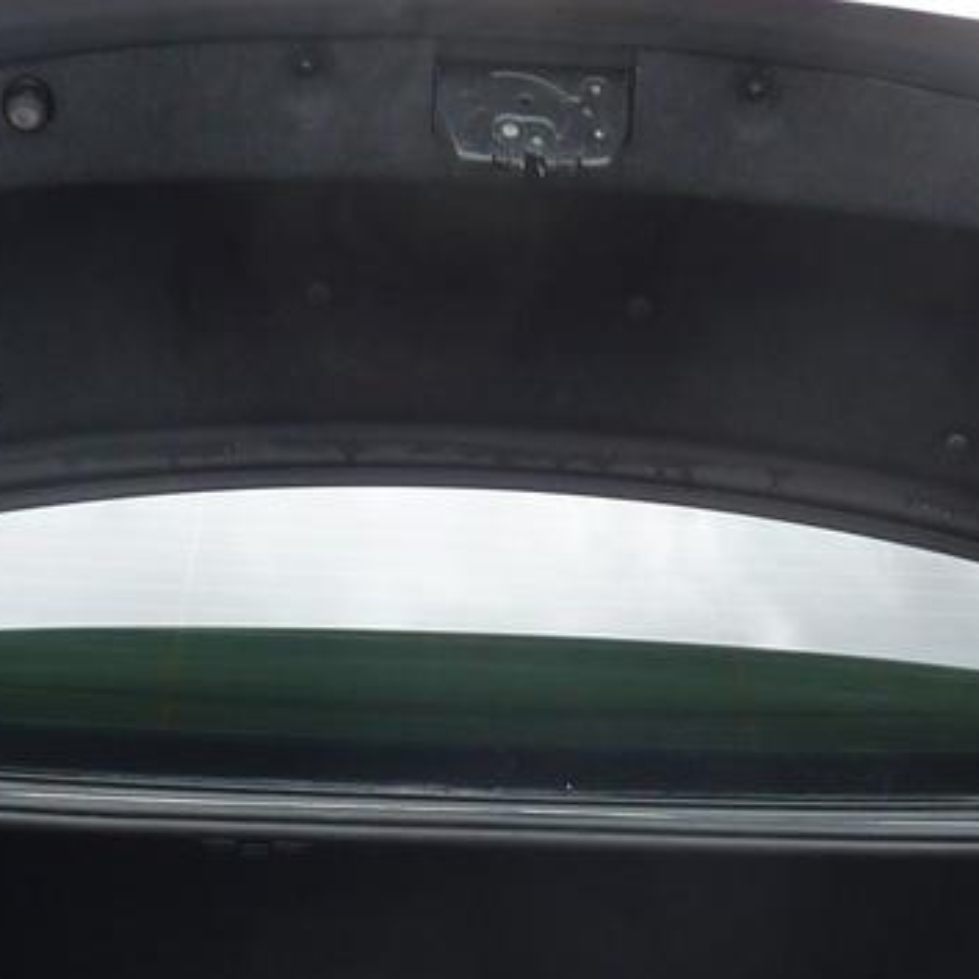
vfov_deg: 20.7
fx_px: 2560
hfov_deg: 21.6
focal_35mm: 80
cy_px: 1040
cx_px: 445
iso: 80
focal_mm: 4.1
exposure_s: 1/80
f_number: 3.3
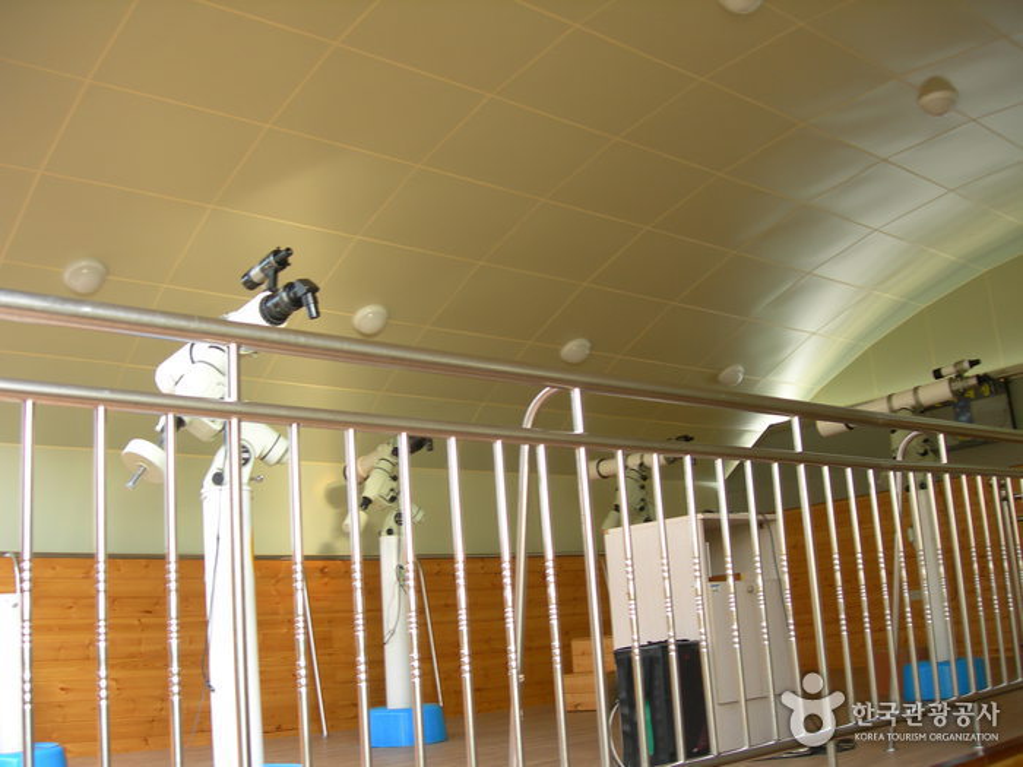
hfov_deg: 49.0
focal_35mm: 38
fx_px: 1123
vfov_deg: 37.7
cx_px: 512
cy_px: 384
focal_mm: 7.8
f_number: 2.8
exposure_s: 1/25.3
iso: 50
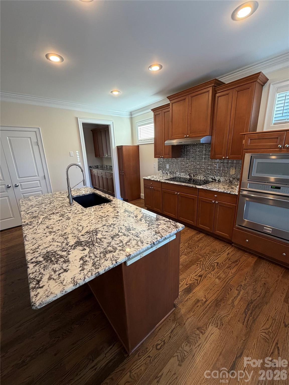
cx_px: 144
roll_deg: +1.9
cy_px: 192
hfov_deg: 85.7
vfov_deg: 102.1
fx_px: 156
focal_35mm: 14
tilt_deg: -13.7
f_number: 2.2
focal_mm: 2.22
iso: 200
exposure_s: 1/60
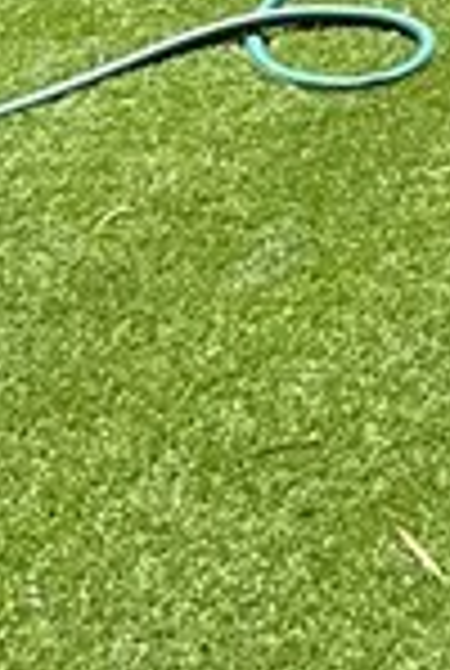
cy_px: -513
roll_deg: -0.2
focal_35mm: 171
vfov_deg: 11.2
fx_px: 3191
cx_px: 1296
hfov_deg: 7.3
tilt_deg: -12.9
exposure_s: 1/1241
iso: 80
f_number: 1.78
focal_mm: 6.86
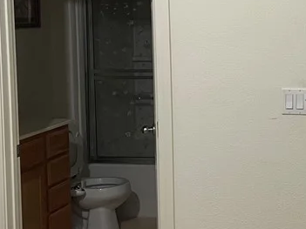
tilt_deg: -4.0
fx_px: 645
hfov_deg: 25.2
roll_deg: +1.1
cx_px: 317
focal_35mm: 73
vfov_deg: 20.0
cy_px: 60
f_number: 1.6
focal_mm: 5.1
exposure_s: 1/60
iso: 400
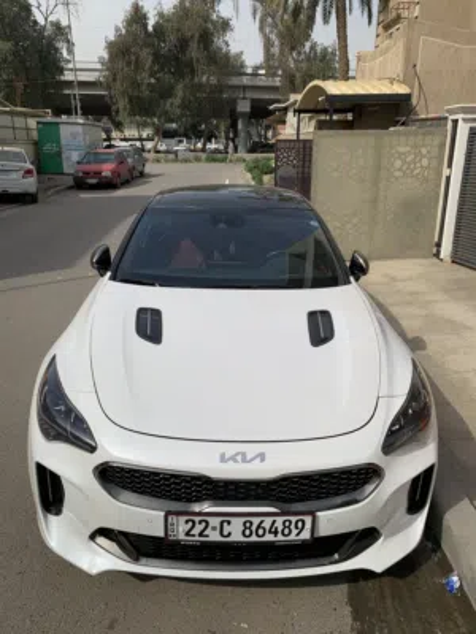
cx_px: 238
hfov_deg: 53.1
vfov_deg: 67.3
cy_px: 317
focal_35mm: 26
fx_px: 477
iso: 25
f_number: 1.8
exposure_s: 1/6061
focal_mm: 4.25
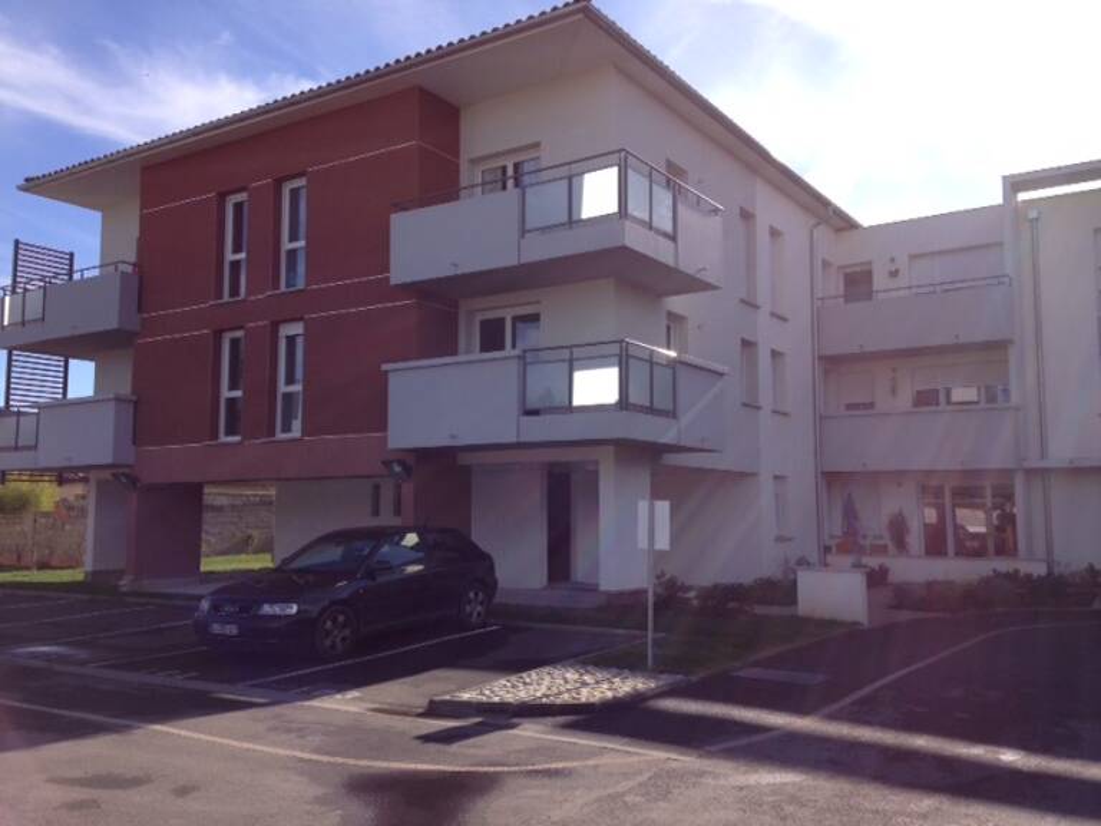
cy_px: 413
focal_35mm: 33
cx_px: 550
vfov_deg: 42.9
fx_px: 1050
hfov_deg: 55.4
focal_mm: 4.12
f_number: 2.4
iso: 50
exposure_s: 1/1261
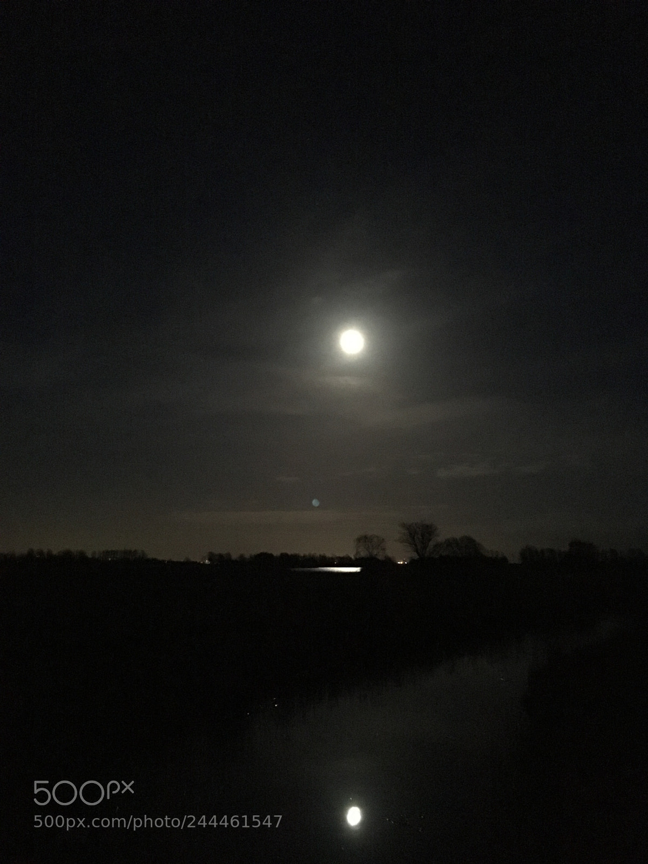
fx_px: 724
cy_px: 432
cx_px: 324
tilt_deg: +10.8
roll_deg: +1.0
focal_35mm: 29
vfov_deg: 61.7
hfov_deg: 48.2
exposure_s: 1/17
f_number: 2.2
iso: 2000
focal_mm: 4.15
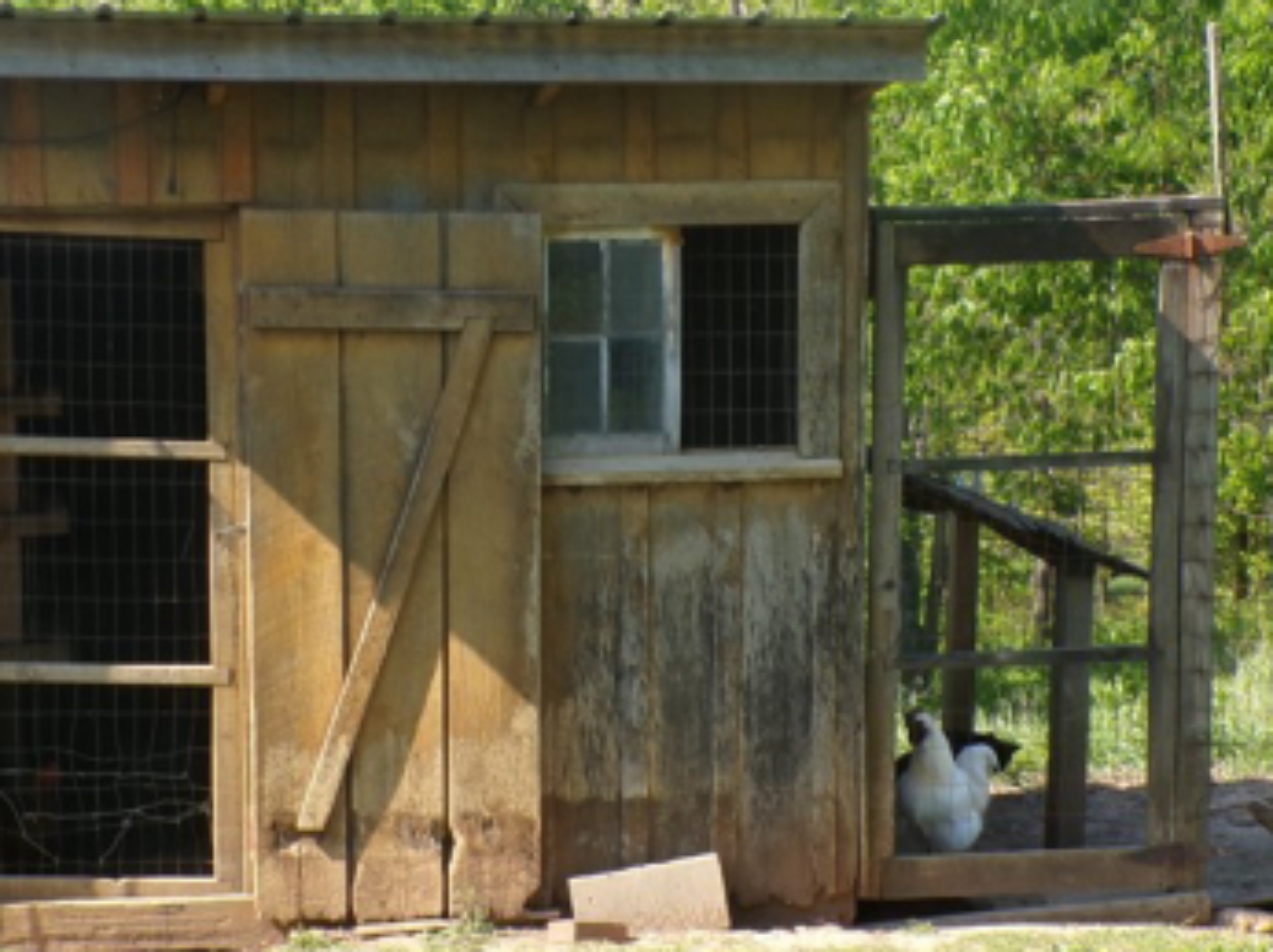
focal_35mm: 108
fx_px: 3969
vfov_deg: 13.6
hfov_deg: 18.2
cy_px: 706
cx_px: 830
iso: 100
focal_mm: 10.1
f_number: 5.5
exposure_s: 1/150
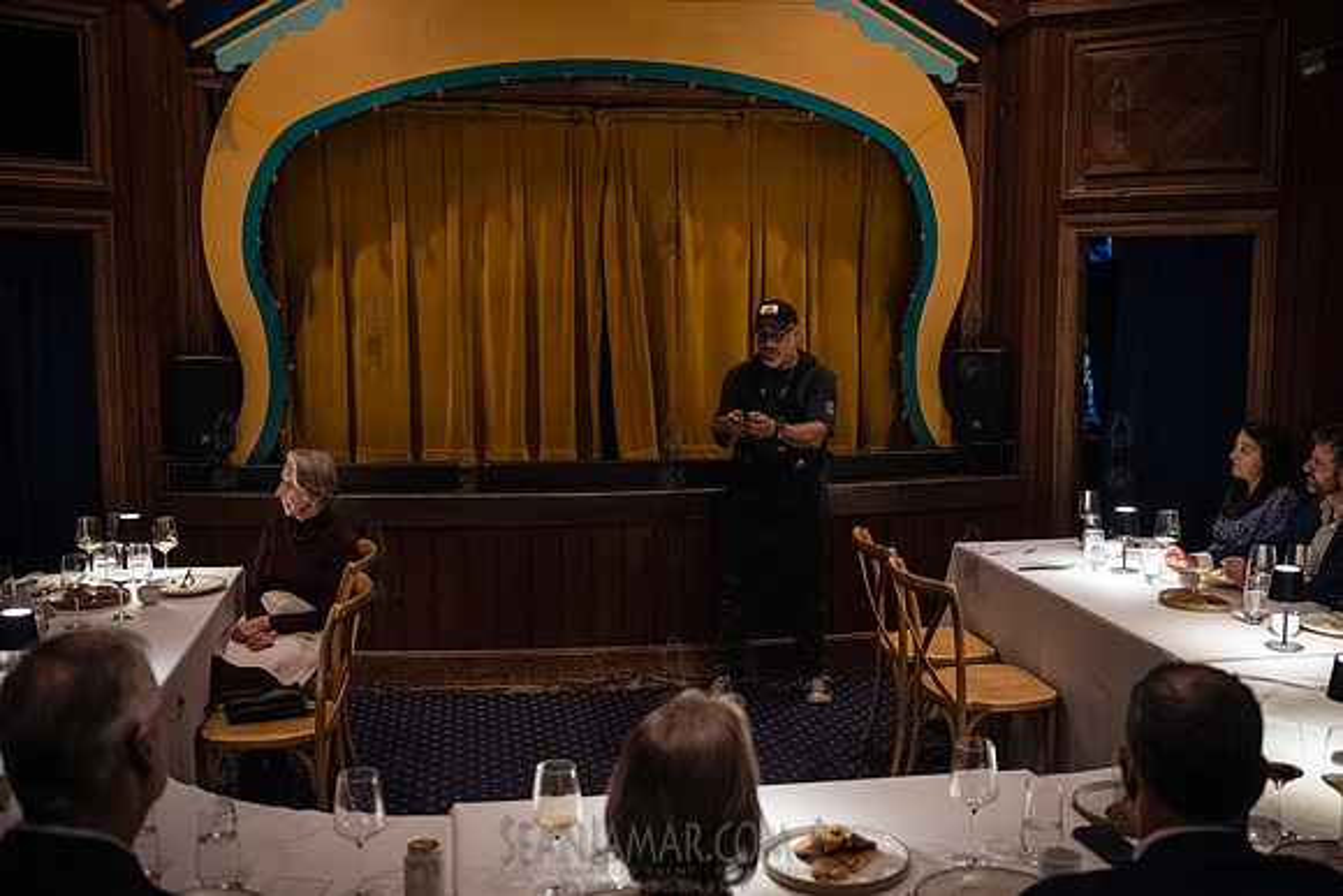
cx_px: 672
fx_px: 1328
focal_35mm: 36
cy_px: 448
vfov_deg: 37.3
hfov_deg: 53.7
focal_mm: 35
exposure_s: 1/160
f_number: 2.8
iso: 16000
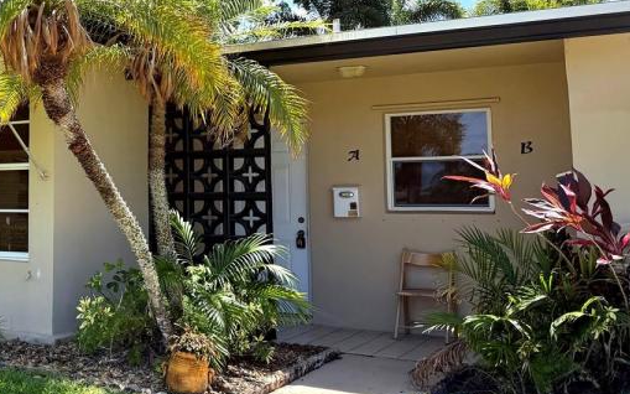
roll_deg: +0.5
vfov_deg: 26.8
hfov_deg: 38.5
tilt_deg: +4.1
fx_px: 824
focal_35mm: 48
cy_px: 144
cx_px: 46
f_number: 1.78
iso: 100
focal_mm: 6.76
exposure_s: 1/2232
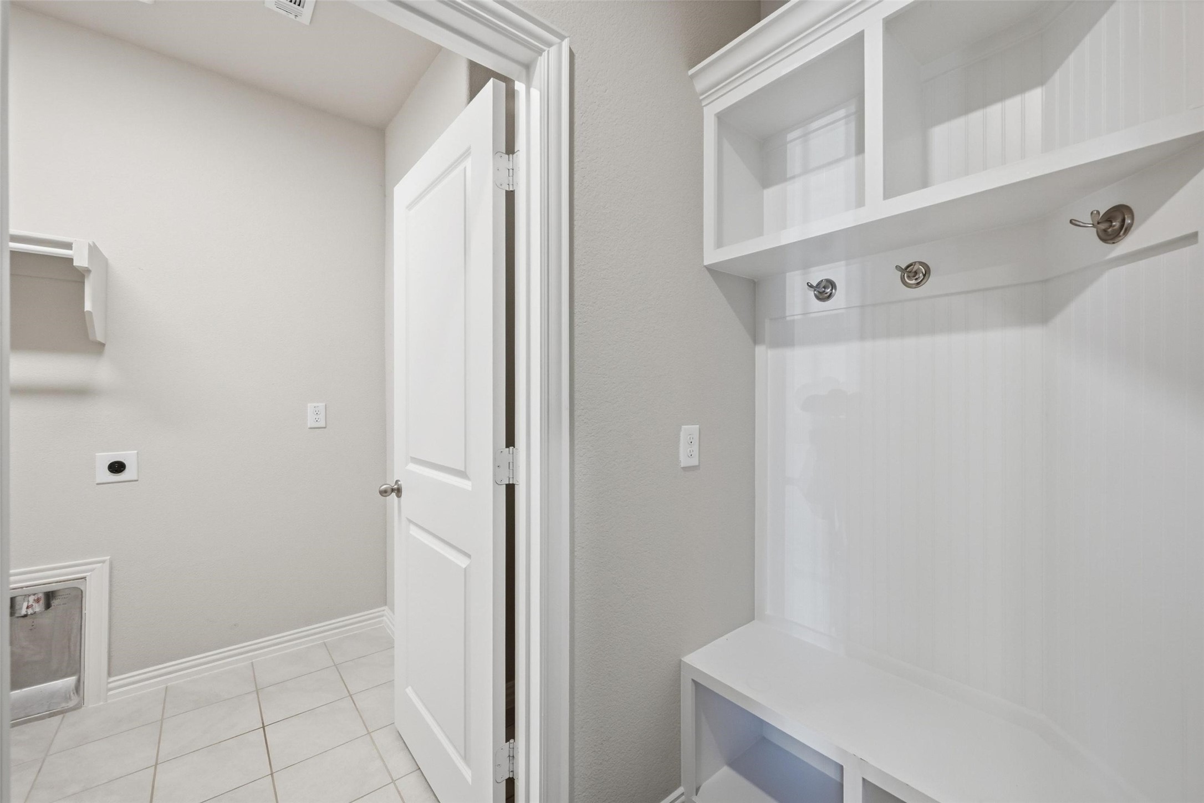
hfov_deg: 104.3
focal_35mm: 14
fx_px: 468
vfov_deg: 81.2
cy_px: 402
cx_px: 602
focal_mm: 14
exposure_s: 1/250
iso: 400
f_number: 9
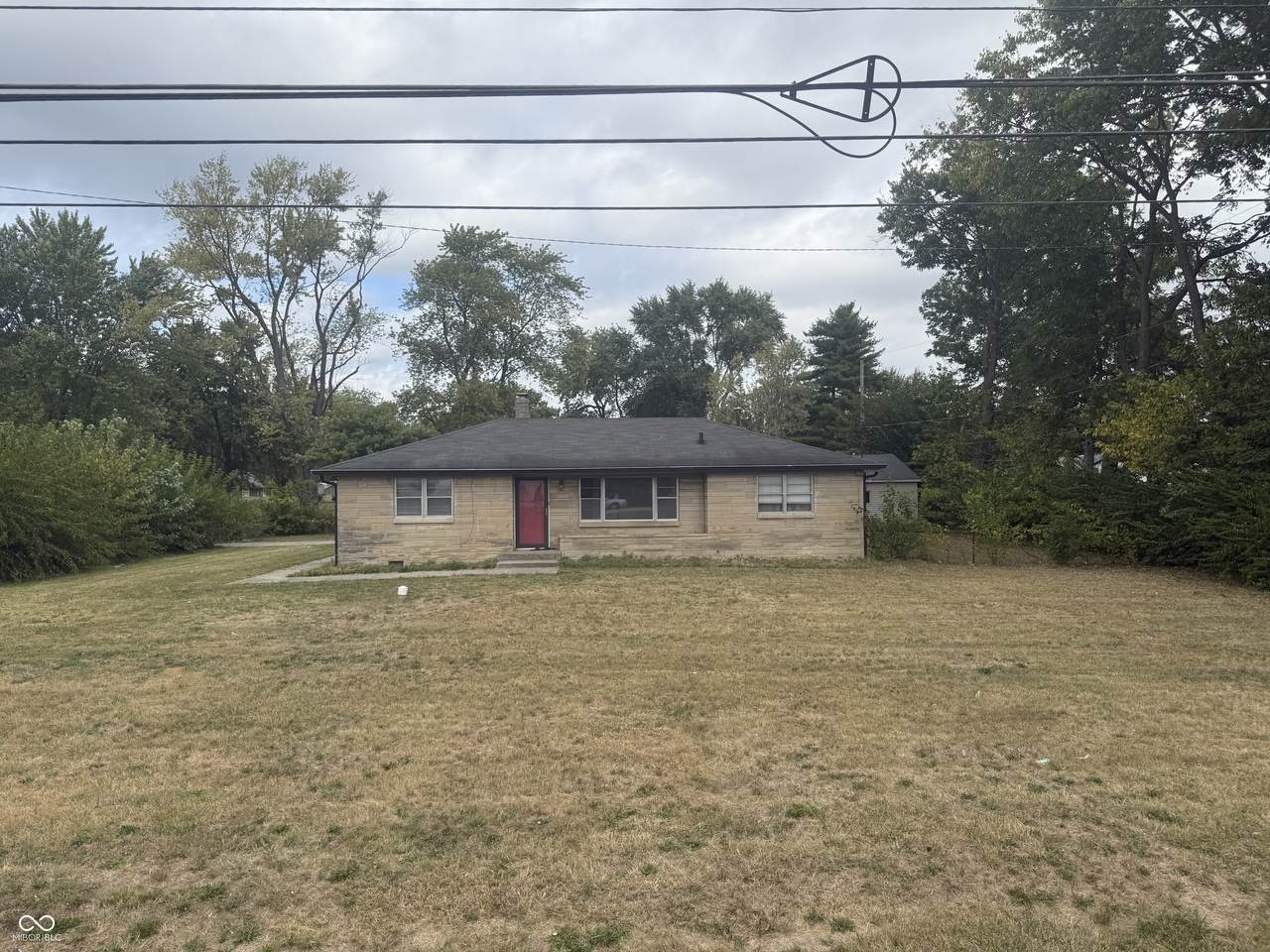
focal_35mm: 24
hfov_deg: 71.6
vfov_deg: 56.8
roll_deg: +0.1
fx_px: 881
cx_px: 635
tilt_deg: +1.6
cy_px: 476
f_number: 1.78
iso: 80
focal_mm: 6.76
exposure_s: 1/2801
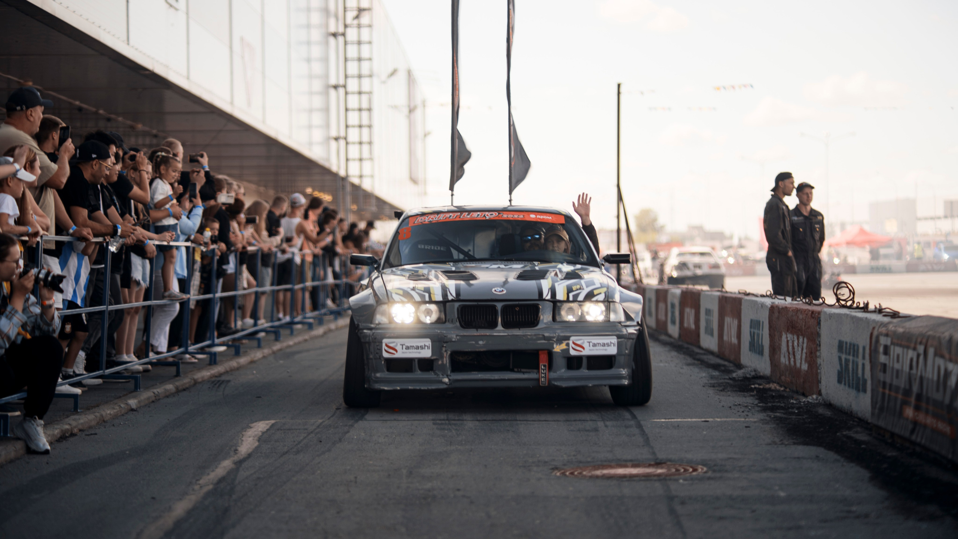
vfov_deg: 13.4
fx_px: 2288
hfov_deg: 23.6
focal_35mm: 90
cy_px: 270
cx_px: 479
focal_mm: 85
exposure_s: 1/125
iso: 100
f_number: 1.8
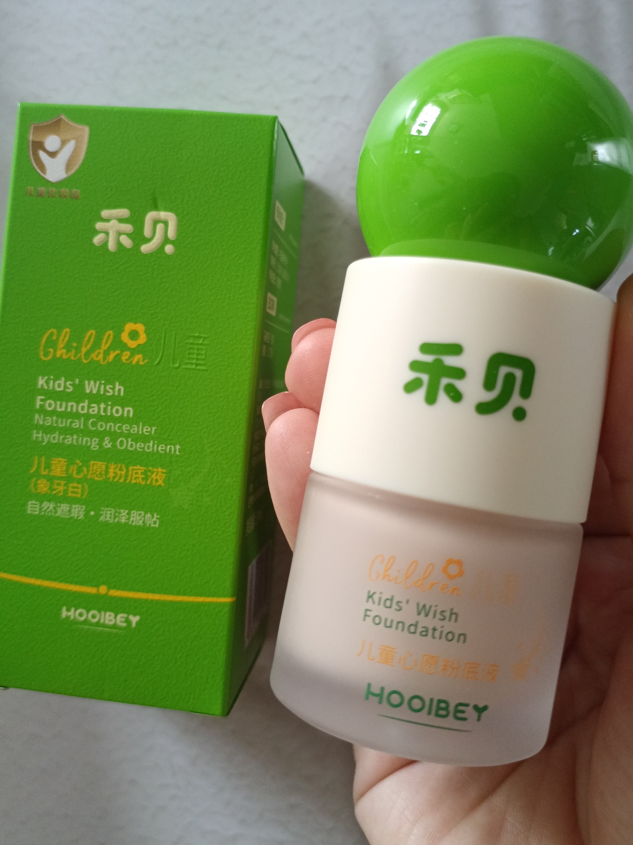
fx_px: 731
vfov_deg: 59.7
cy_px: 364
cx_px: 315
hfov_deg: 46.8
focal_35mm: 30
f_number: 1.8
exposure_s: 1/50
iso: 570
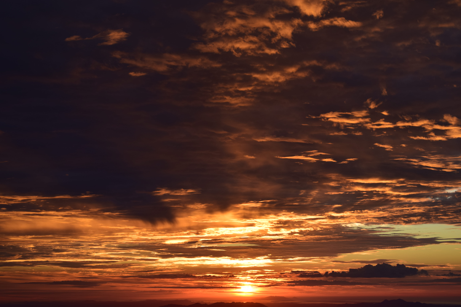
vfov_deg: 17.5
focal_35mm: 78
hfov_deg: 26.0
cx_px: 230
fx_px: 999
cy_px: 154
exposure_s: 1/320
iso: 200
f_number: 7.1
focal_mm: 52
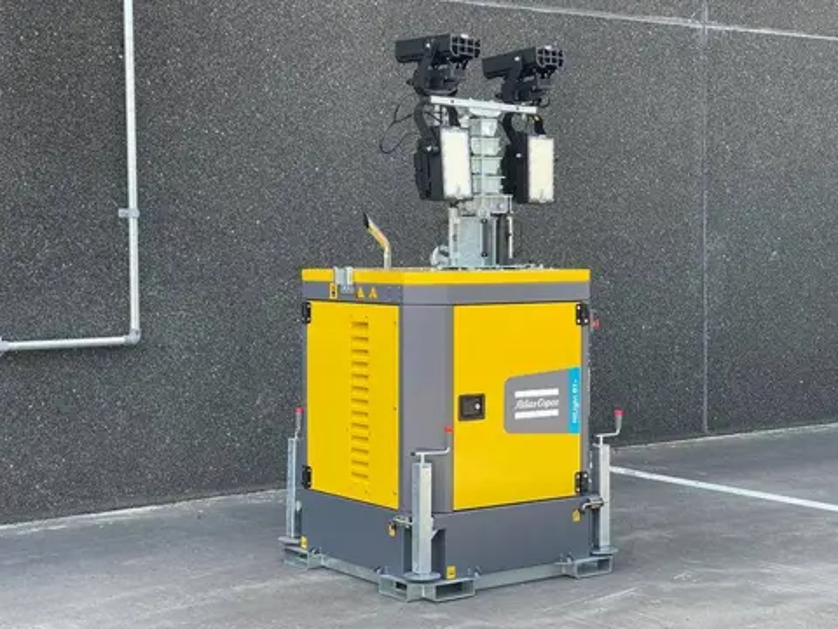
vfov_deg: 22.9
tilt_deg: -2.6
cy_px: 314
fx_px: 1549
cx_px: 419
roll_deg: +0.6
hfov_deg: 30.3
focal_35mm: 64
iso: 20
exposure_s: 1/135
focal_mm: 7.5
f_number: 2.2
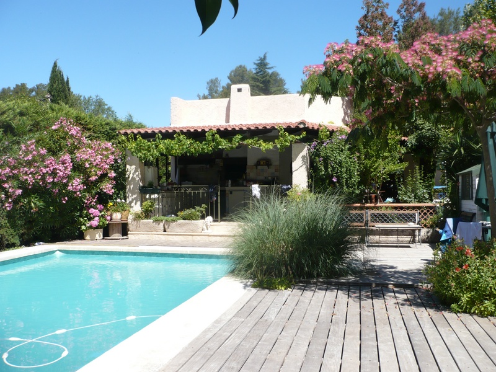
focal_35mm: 35
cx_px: 248
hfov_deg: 52.6
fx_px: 502
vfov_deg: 40.7
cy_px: 186
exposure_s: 1/125
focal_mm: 5.8
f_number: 8
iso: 100
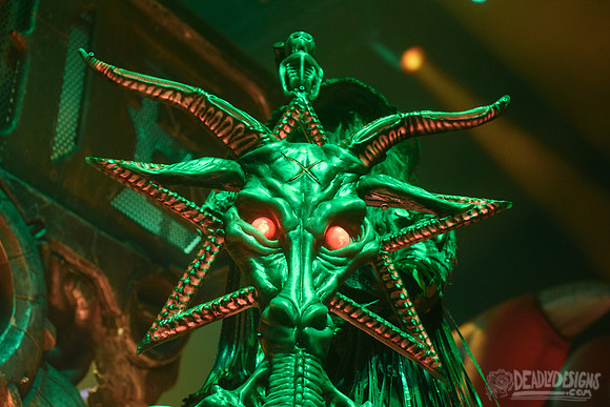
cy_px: 185
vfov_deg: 14.5
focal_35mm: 94
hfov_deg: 21.6
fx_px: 1599
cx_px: 360
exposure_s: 1/500
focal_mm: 80
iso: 3200
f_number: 4
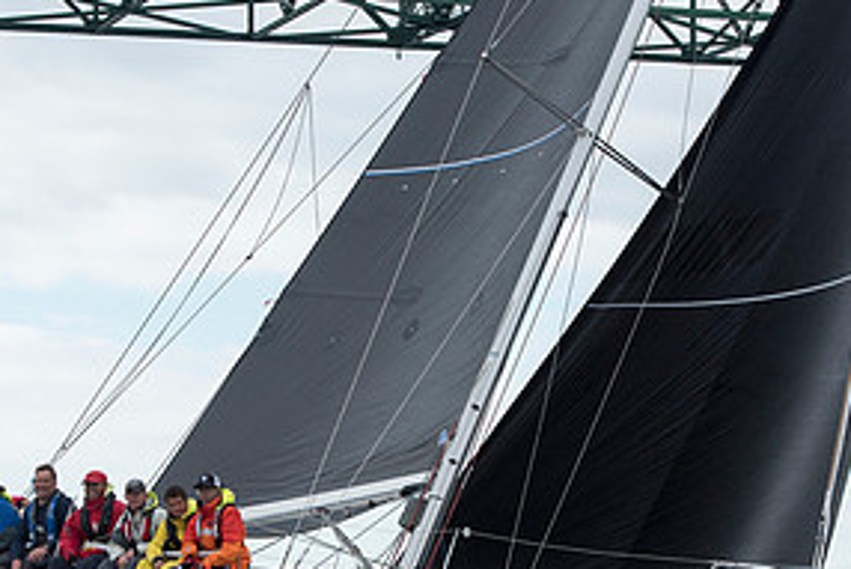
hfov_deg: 13.6
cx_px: 405
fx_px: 3571
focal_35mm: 151
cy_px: 499
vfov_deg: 9.1
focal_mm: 70
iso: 250
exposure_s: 1/800
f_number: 9
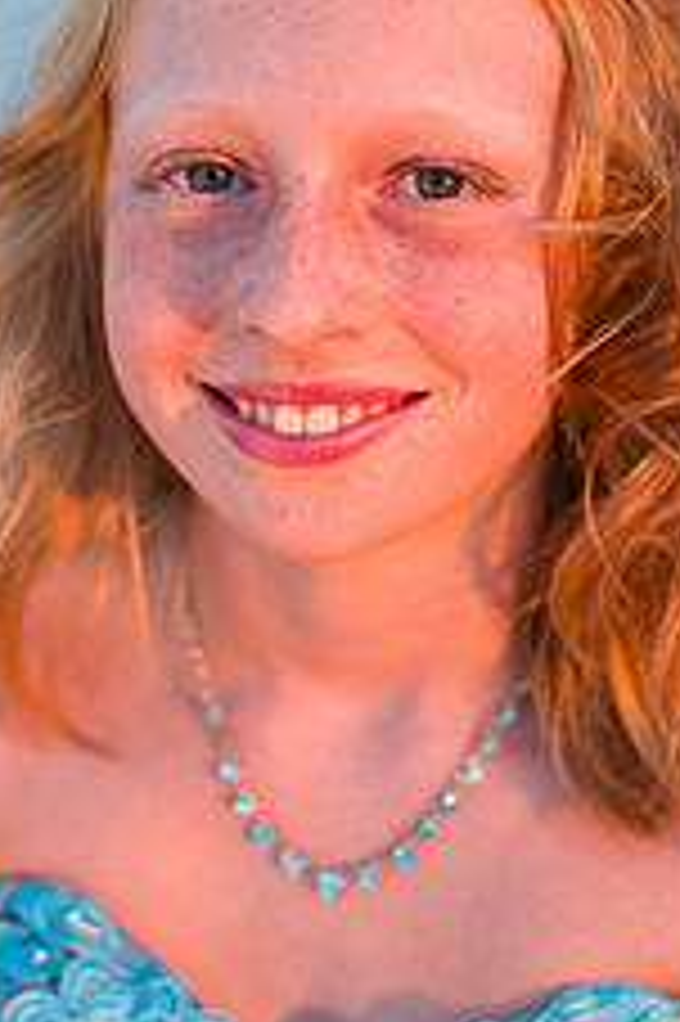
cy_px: 428
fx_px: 2809
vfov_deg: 20.6
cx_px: 335
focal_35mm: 99
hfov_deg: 13.8
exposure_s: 1/400
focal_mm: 50
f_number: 2
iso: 160
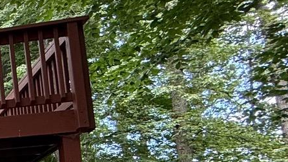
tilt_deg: +7.4
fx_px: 535
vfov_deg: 16.1
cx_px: -334
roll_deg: +0.4
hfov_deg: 17.3
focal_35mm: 70
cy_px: 223
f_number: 2.2
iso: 64
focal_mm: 2.22
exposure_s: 1/99
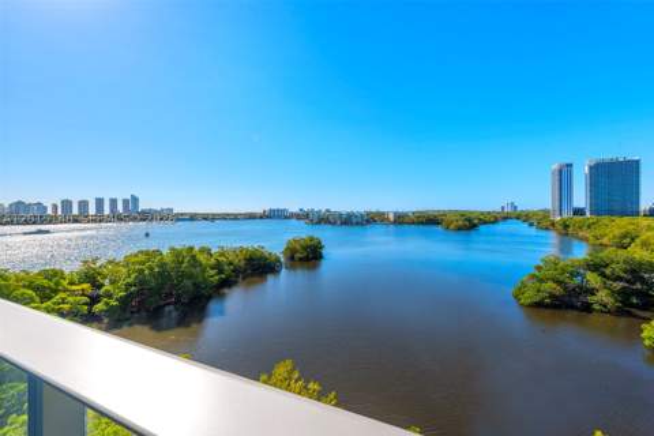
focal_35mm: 14
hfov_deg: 104.3
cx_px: 327
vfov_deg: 81.2
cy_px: 218
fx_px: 254
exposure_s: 1/320
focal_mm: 14
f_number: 8
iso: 100
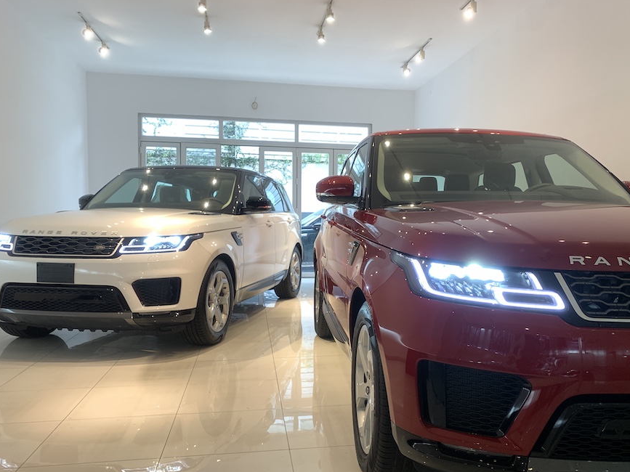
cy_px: 258
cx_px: 348
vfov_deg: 46.7
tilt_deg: -3.1
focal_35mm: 30
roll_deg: -0.5
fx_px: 546
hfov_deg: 59.8
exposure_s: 1/100
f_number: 1.8
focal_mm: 4.25
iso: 80
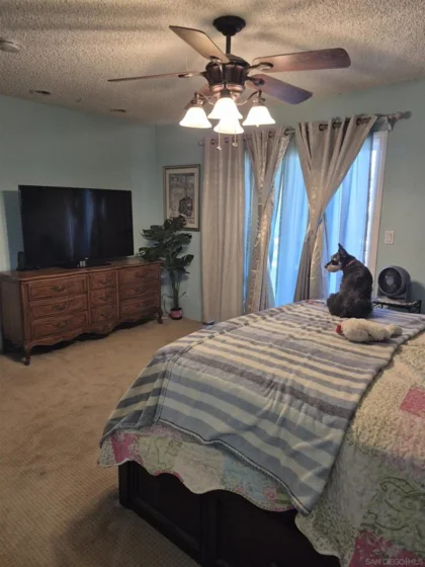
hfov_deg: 58.9
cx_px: 212
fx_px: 377
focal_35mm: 23
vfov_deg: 73.9
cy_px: 284
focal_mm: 5.4
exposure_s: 1/120
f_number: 1.8
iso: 400
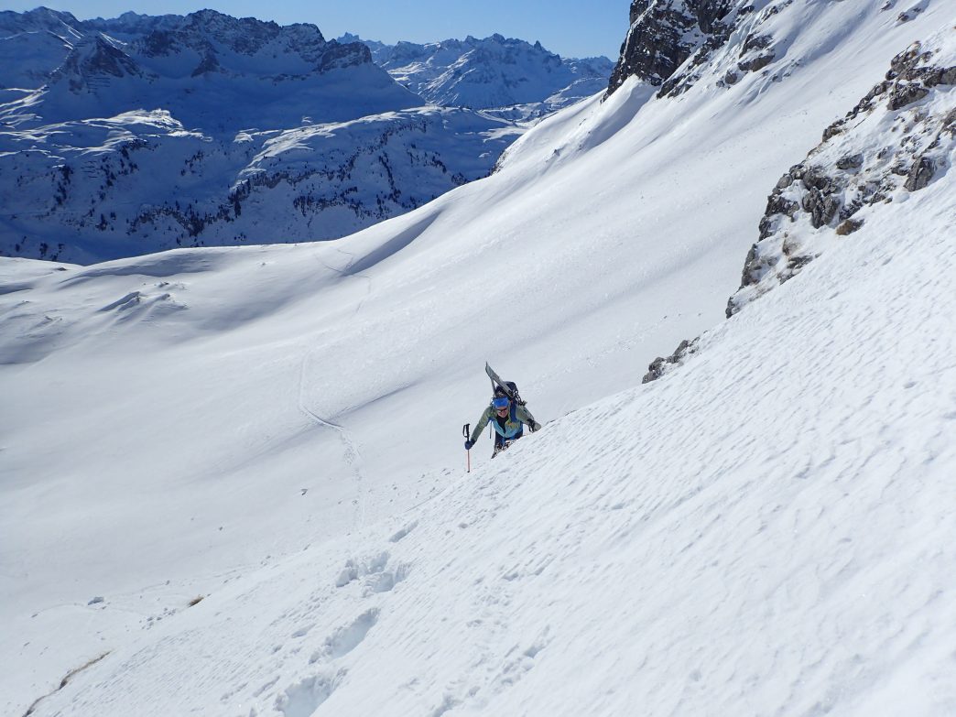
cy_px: 358
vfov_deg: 54.9
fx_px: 690
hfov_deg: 69.4
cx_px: 478
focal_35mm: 25
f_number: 8
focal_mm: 4.5
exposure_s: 1/1000
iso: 160
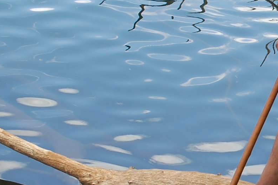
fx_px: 1682
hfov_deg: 9.3
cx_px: 321
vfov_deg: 6.3
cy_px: 92
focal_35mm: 218
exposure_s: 1/160
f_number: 6.3
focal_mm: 38
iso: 200
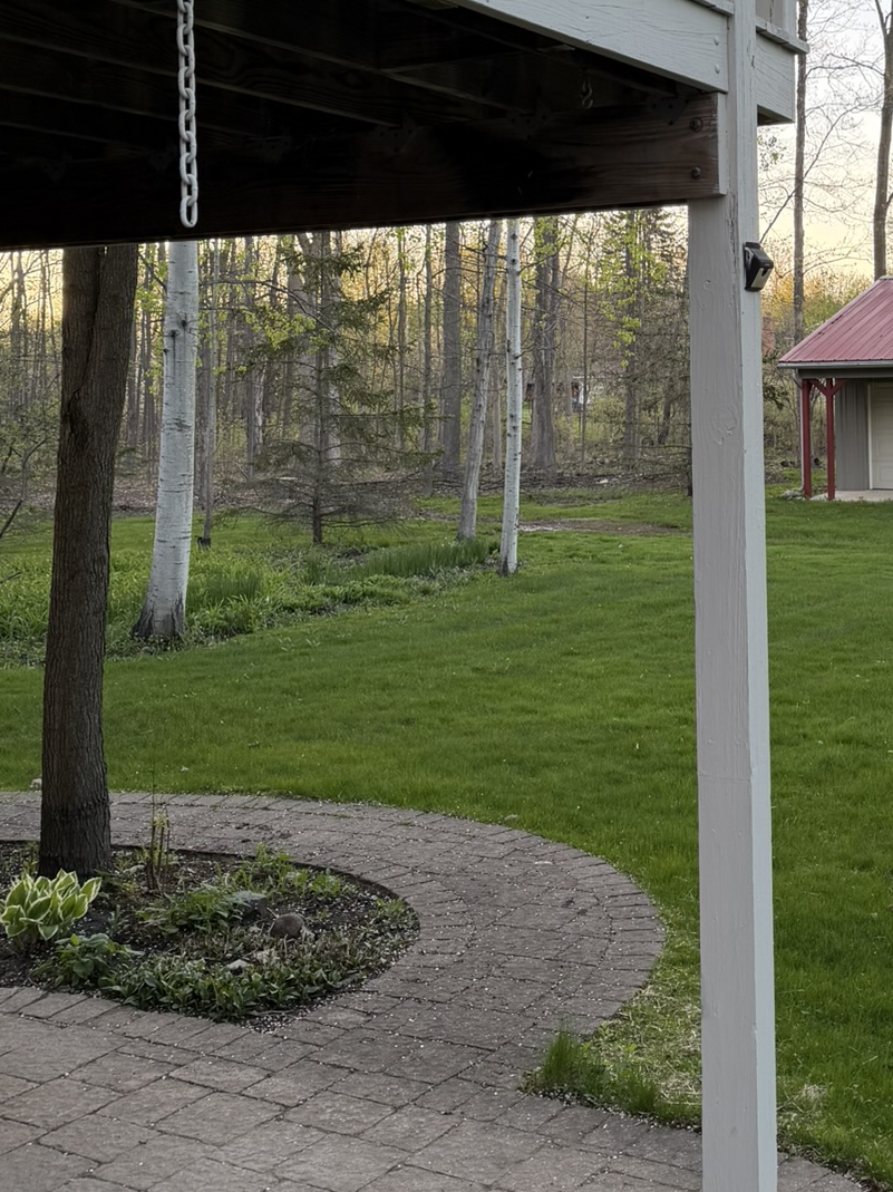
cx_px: 693
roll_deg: +1.6
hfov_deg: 30.8
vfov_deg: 40.4
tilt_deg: +1.2
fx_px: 1583
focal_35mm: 46
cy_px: 340
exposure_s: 1/183
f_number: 1.78
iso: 80
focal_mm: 6.76
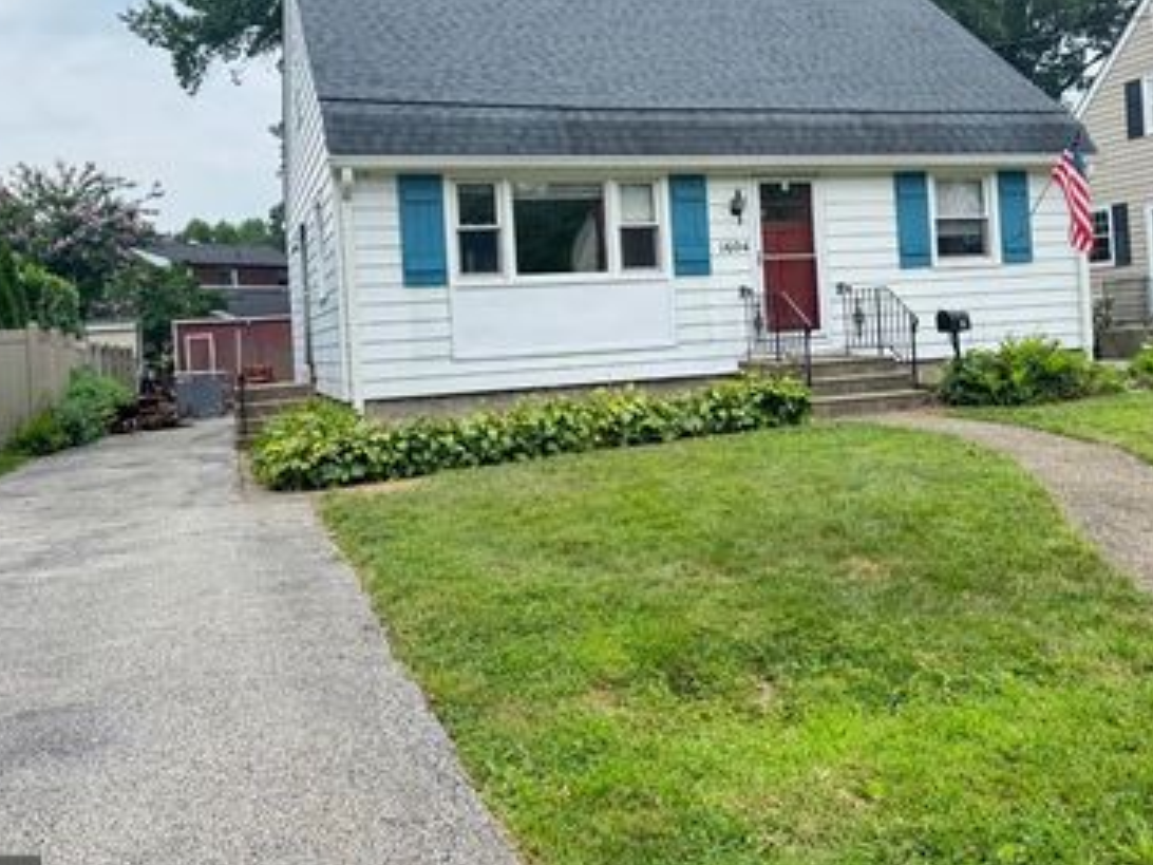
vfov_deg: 42.6
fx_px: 1099
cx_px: 640
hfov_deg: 55.2
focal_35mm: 33
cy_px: 325
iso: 80
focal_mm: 6.76
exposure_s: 1/912
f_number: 1.78
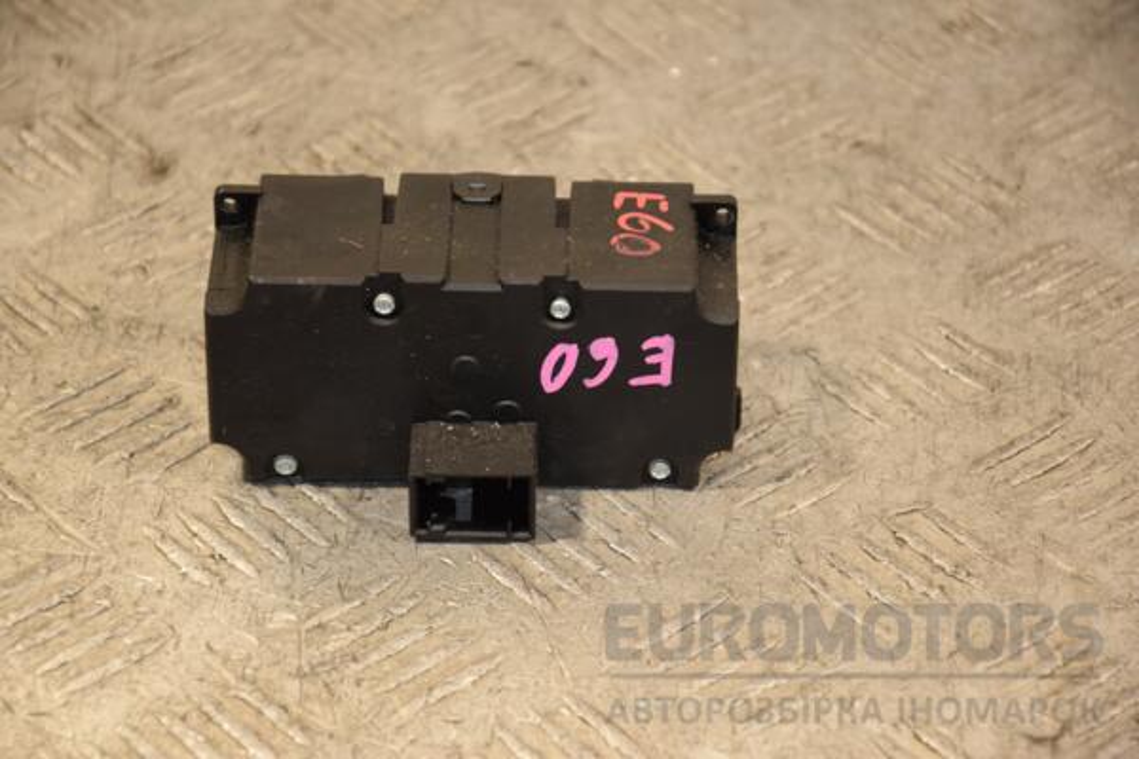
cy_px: 380
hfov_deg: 13.0
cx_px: 570
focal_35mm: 158
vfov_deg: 8.7
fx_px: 4983
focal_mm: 105
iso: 800
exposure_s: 1/125
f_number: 5.6
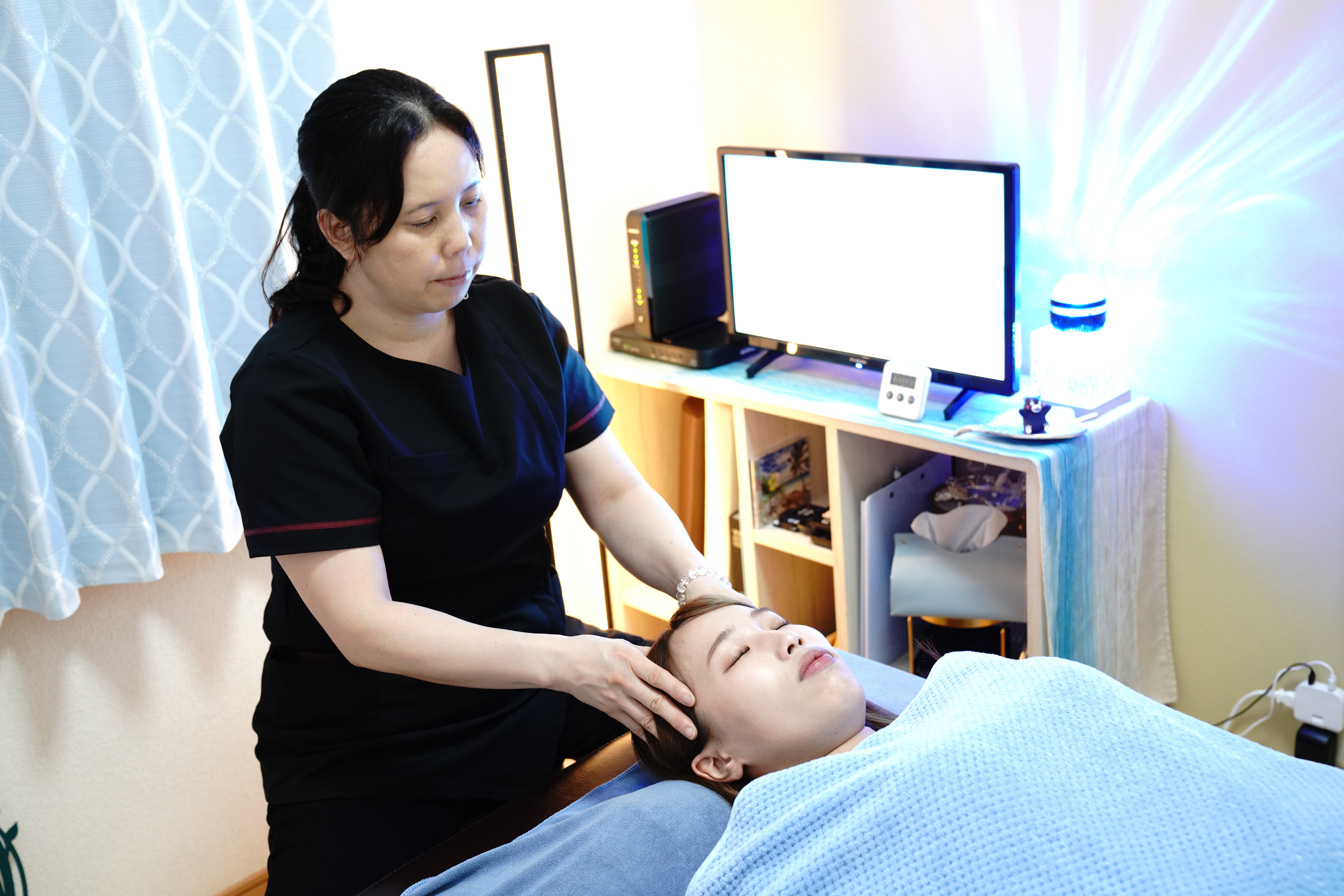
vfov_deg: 35.1
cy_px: 448
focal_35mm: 38
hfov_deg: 50.7
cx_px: 672
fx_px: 1419
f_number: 4
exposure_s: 1/8
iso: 1250
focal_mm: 38
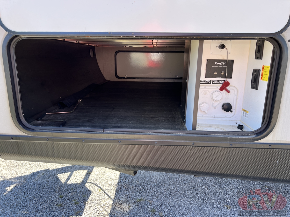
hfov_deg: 67.3
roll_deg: +1.3
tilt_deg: -16.4
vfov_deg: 53.1
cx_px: 145
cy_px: 108
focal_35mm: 26
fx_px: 218
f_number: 1.5
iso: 50
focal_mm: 5.7
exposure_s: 1/371
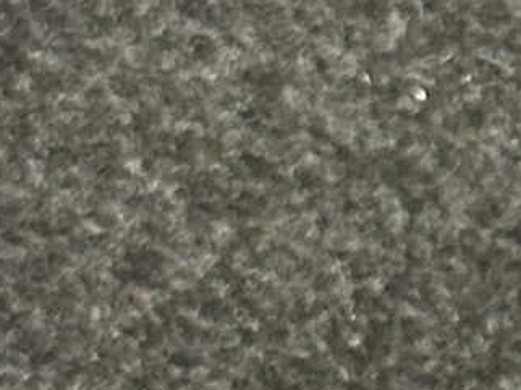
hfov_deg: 5.0
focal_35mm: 382
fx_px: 5745
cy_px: 1162
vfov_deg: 3.8
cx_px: 1495
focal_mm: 6.86
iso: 250
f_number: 1.78
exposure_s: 1/33
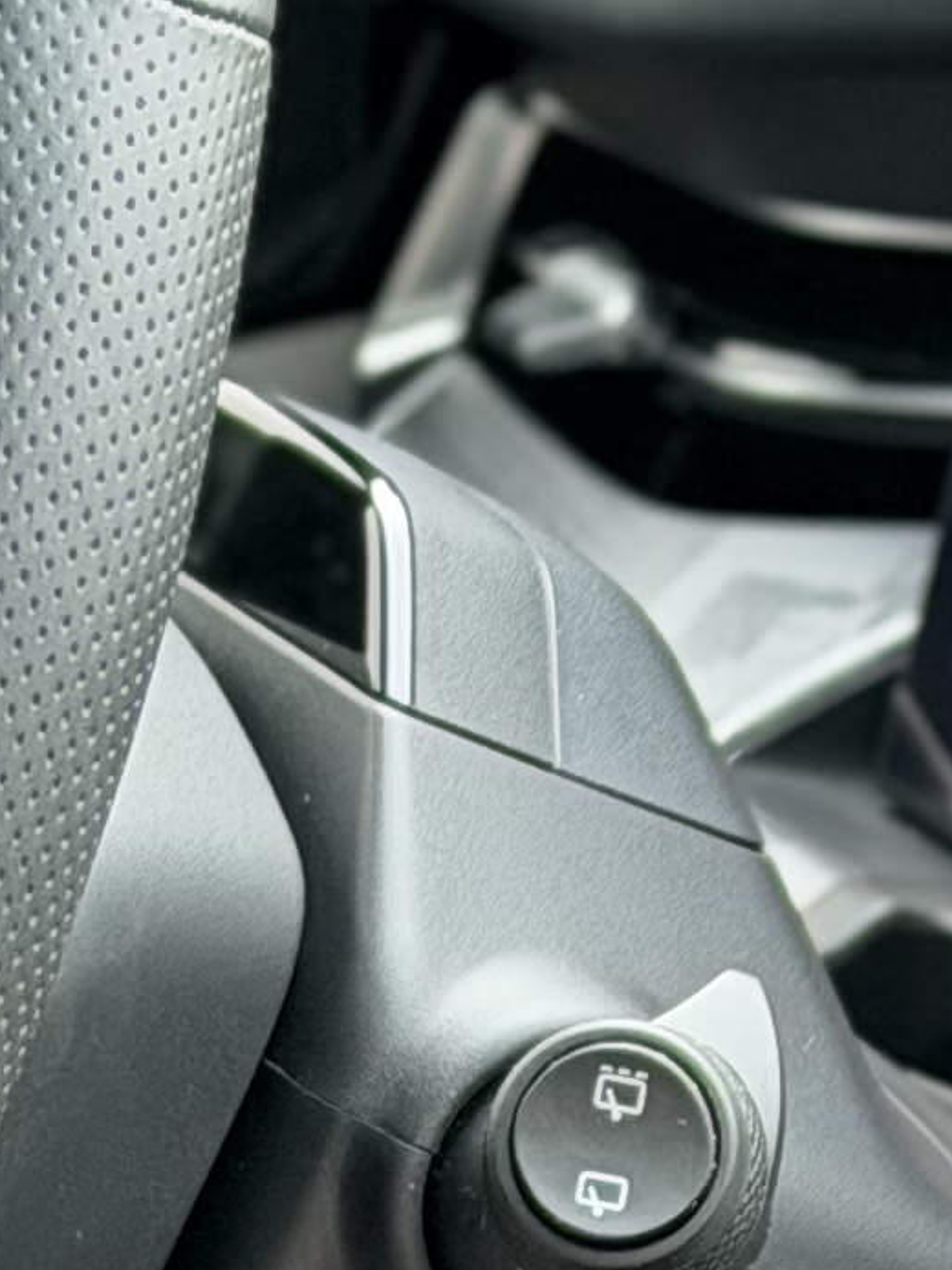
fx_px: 10237
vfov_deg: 6.9
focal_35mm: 279
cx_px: 956
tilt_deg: -24.5
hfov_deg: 5.3
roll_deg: +1.1
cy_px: 2240
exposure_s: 1/101
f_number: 1.78
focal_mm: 6.76
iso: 200
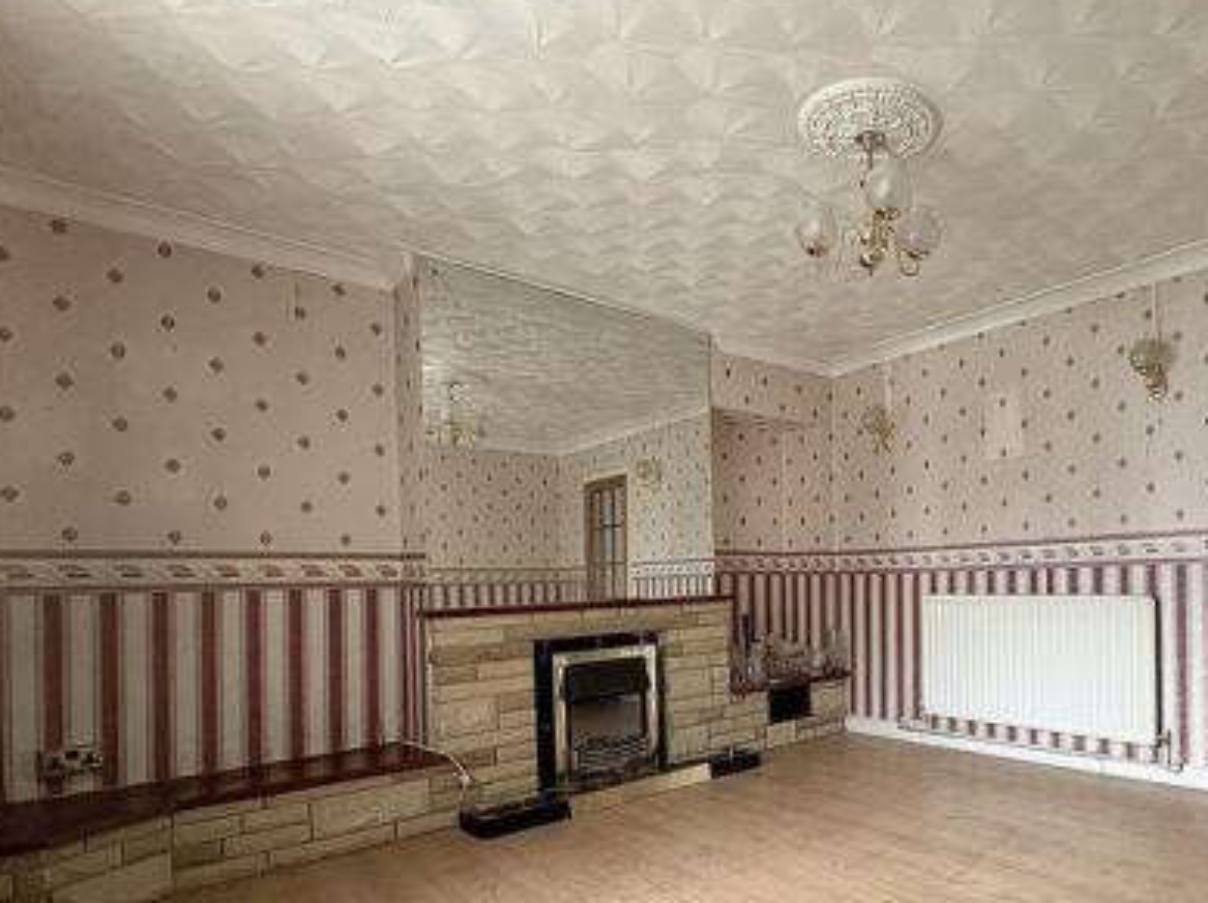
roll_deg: +0.7
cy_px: 588
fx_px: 732
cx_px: 883
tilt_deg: -0.6
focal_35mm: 21
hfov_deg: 74.3
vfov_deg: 62.1
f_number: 2.2
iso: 400
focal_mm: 2.22
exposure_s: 1/60
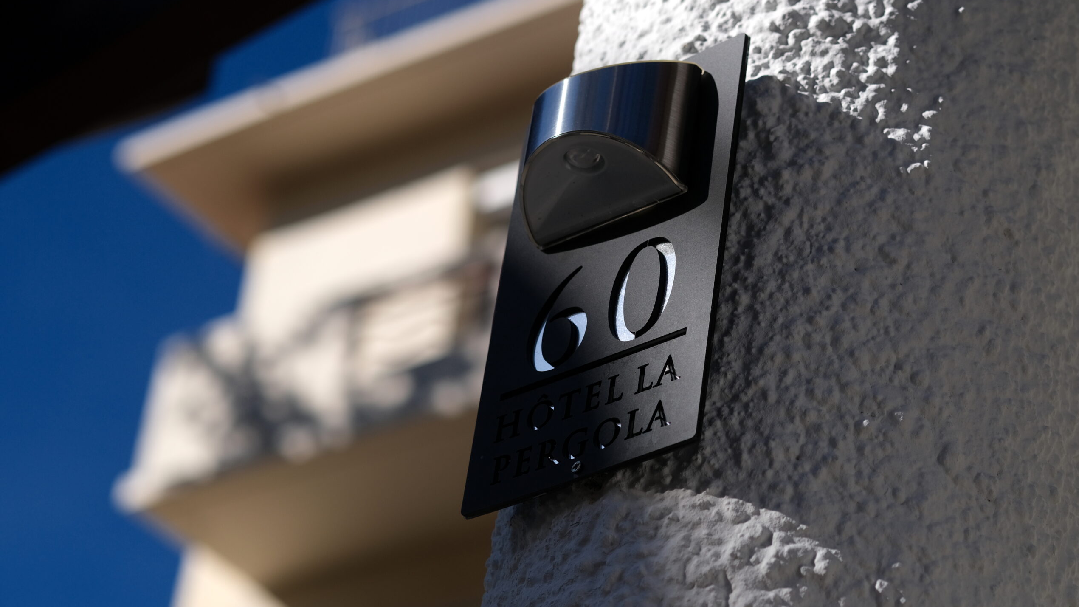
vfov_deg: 12.7
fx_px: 2718
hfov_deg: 22.5
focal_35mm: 95
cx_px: 537
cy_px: 316
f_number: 3.6
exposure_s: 1/2900
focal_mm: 60
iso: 200
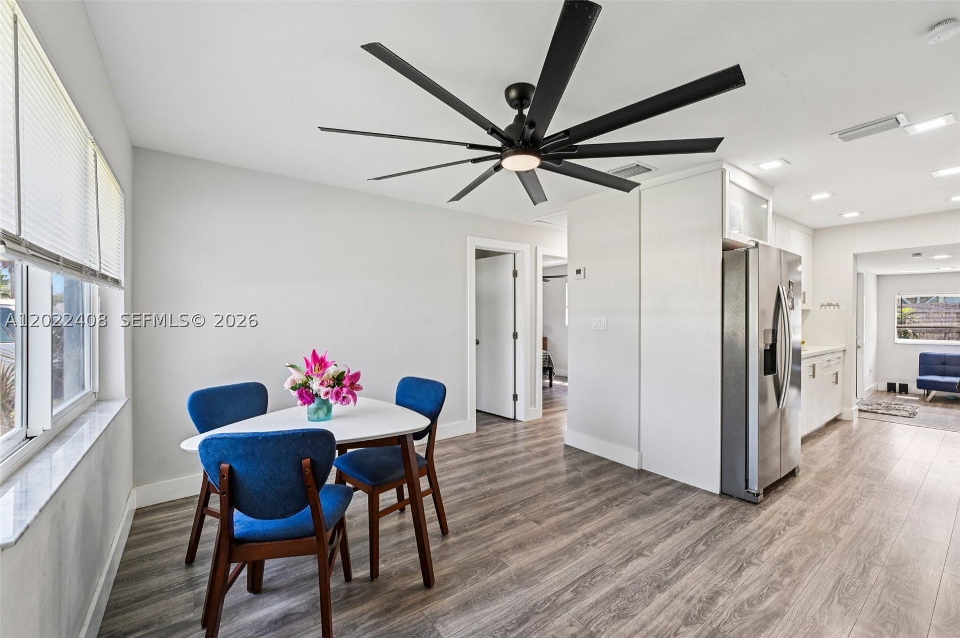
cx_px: 480
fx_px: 373
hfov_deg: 104.3
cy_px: 319
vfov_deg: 81.1
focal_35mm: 14
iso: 250
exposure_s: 1/13
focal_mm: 14
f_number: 8
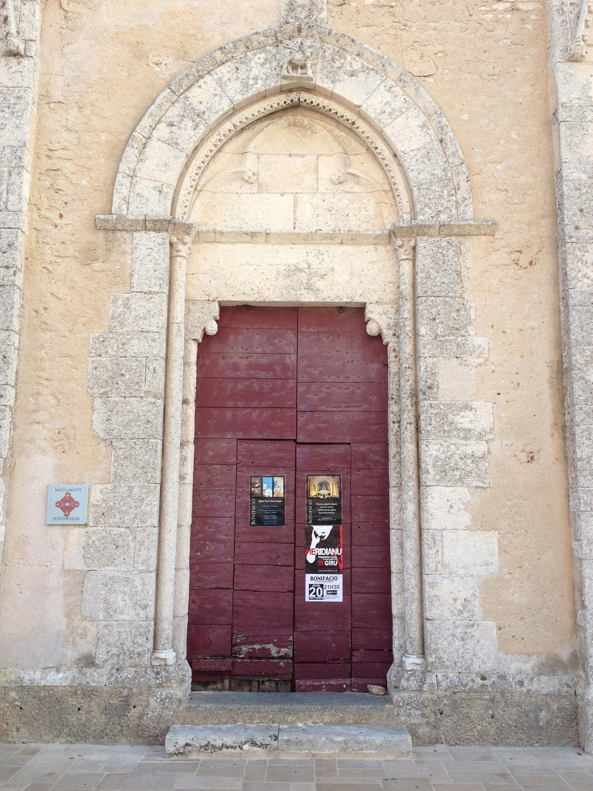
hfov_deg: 40.7
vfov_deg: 52.6
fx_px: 799
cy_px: 396
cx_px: 296
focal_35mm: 35
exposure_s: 1/189
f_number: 2.4
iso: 64
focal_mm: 4.28
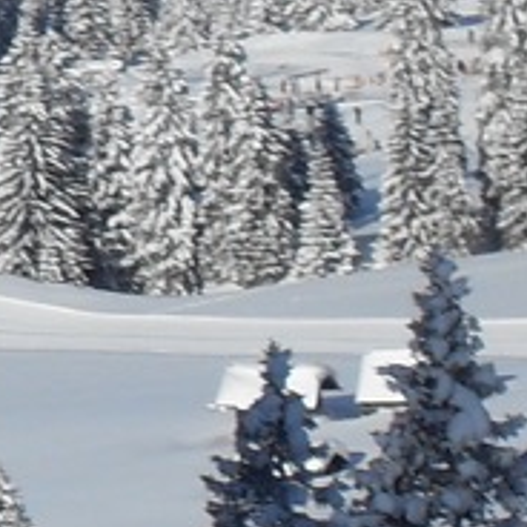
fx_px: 9129
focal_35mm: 530
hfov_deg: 3.3
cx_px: -143
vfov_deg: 3.3
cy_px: -69
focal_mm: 13.5
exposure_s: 1/250
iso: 80
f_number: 10.8
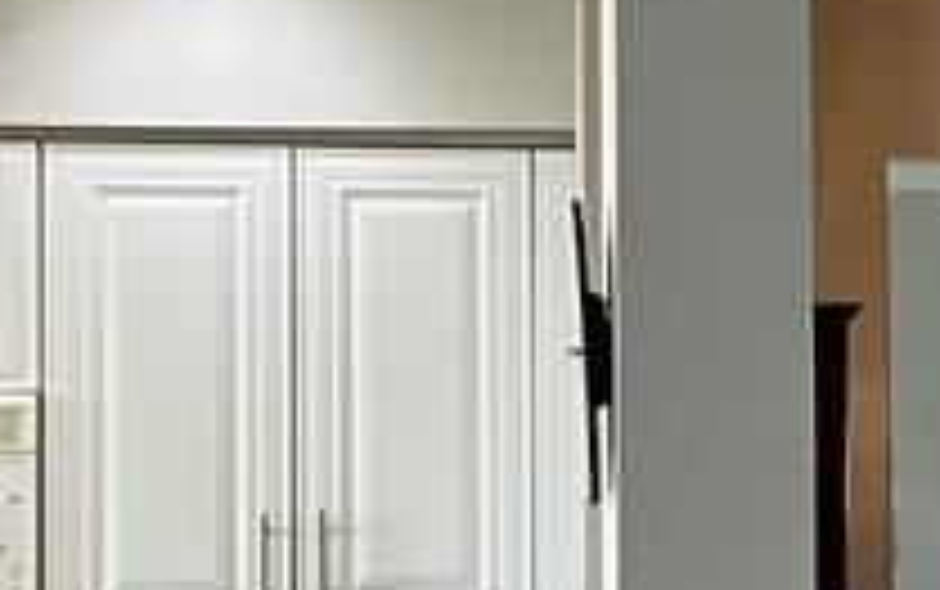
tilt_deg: +1.5
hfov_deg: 13.3
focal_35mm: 135
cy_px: 329
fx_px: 3461
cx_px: 1871
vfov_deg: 9.7
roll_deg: +0.8
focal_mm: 5.7
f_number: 1.5
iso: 80
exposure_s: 1/60
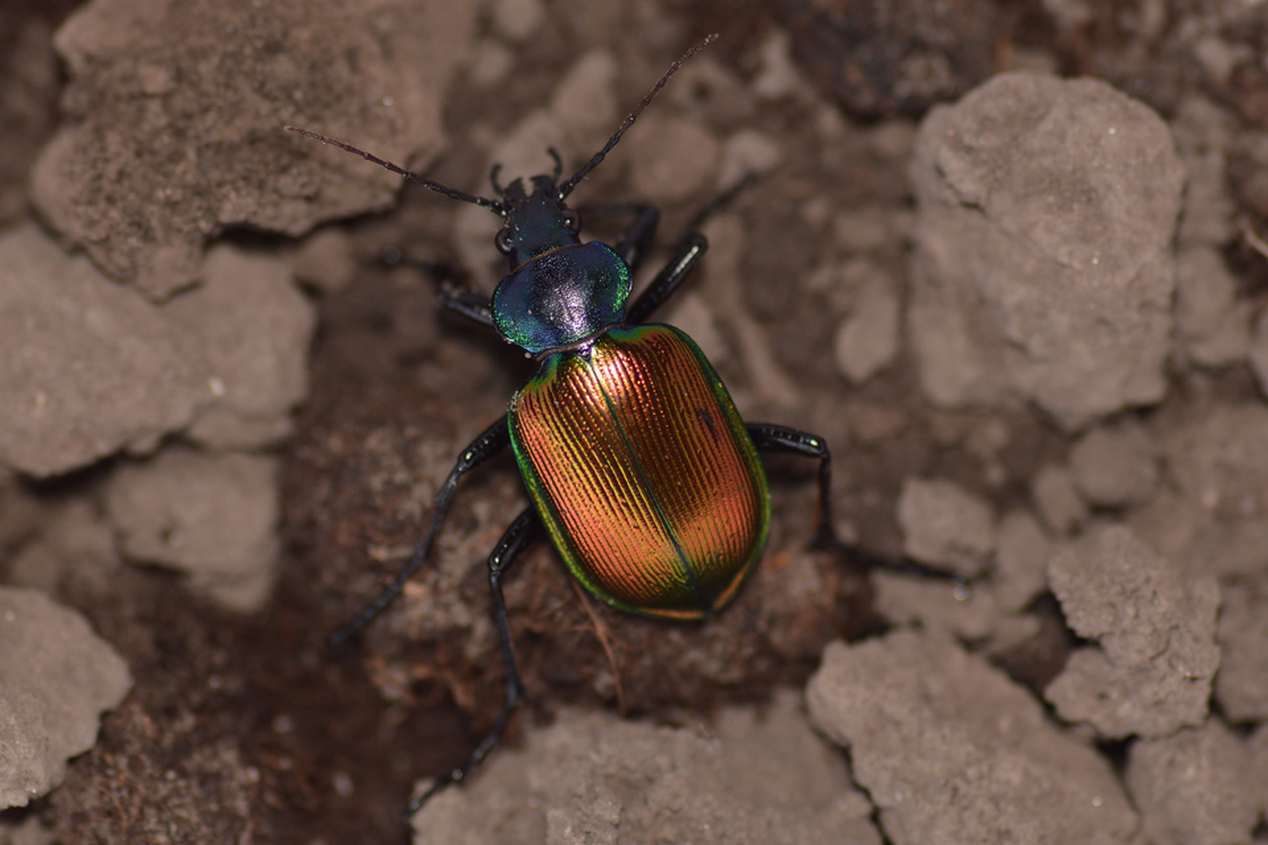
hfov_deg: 13.7
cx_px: 634
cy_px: 422
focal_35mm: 150
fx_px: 5283
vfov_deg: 9.1
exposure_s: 1/200
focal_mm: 100
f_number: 5.6
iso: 100
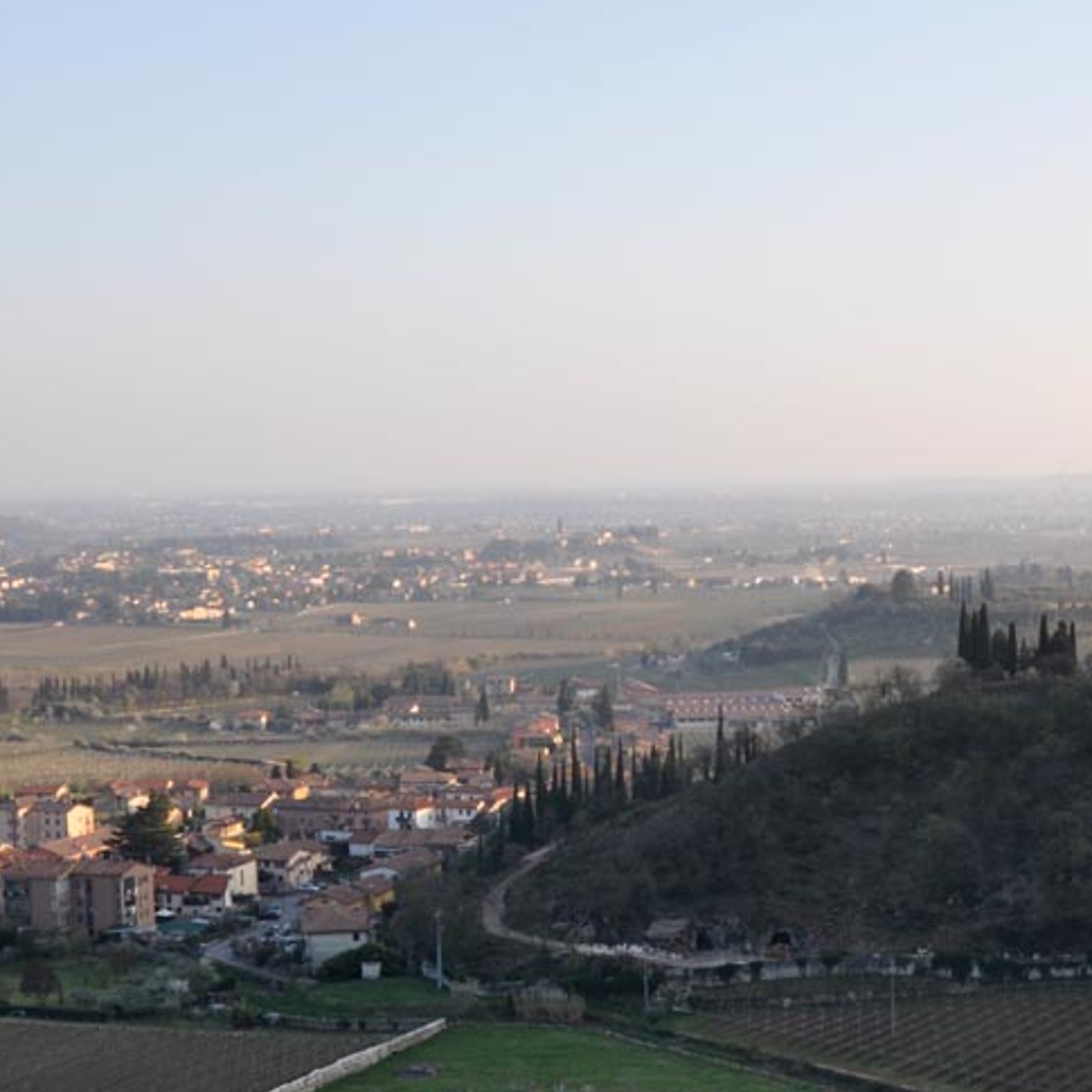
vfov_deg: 27.2
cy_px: 664
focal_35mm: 63
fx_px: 2248
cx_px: 720
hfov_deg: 27.1
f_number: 7.1
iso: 200
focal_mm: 24
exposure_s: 1/200
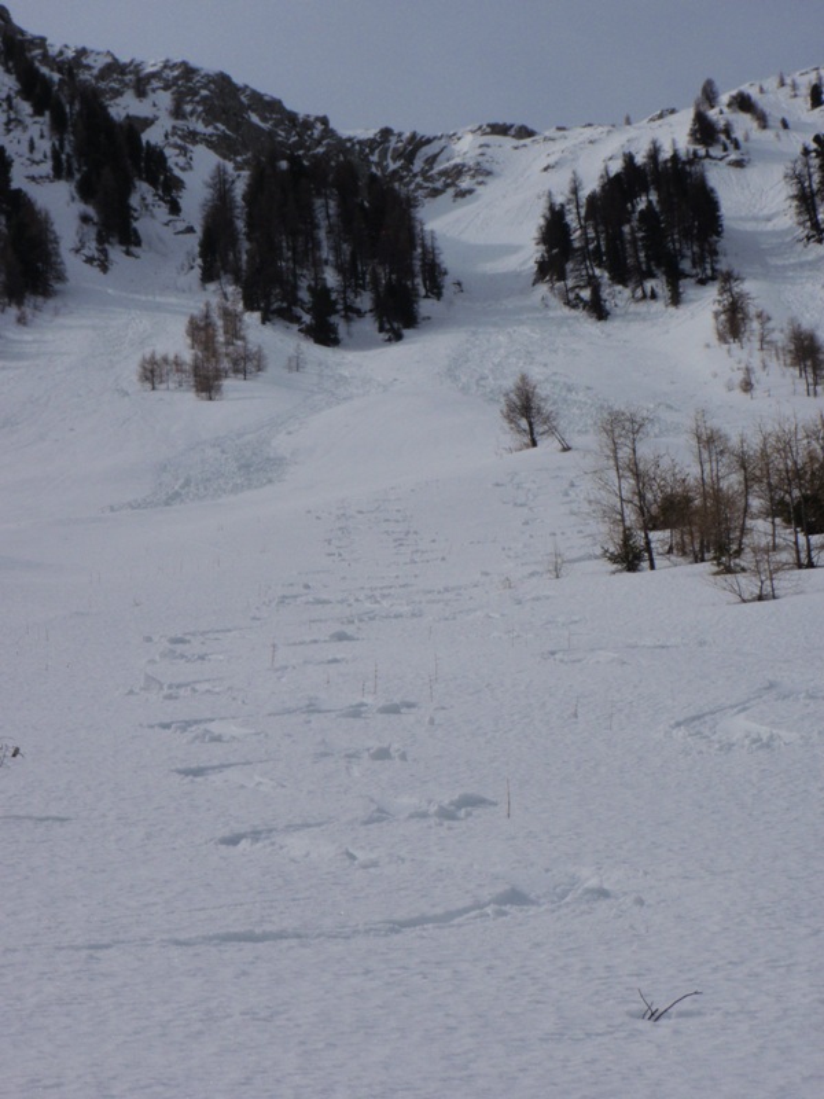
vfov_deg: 19.3
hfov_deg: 14.5
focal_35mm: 102
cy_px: 550
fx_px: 3237
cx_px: 412
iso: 64
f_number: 7.1
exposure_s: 1/800
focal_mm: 18.2
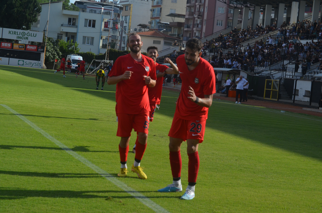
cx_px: 161
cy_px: 106
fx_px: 736
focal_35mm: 82
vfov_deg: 16.5
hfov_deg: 24.7
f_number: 8
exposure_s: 1/2000
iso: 640
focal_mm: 55
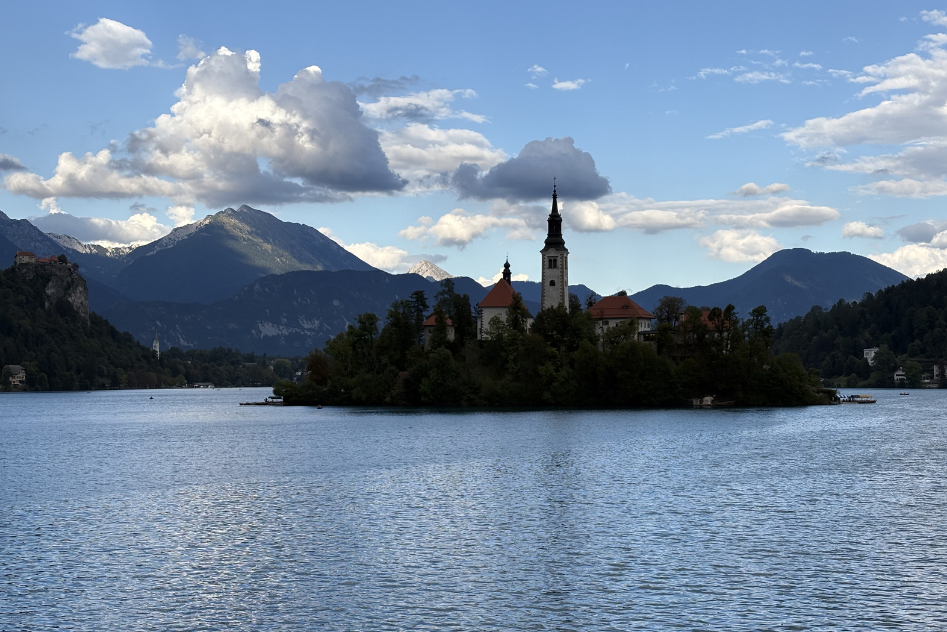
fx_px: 1447
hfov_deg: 36.2
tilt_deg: +1.7
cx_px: 476
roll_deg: +0.8
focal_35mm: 55
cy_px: 350
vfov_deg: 24.6
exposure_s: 1/1957
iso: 32
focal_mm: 5.96
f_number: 1.6
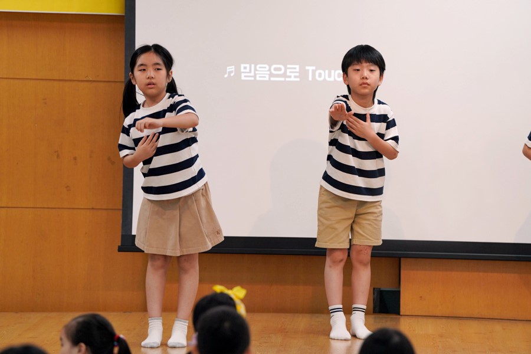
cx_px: 266
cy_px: 177
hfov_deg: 10.3
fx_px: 2950
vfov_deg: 6.9
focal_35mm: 200
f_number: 4
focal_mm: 200
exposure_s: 1/250
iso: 1250
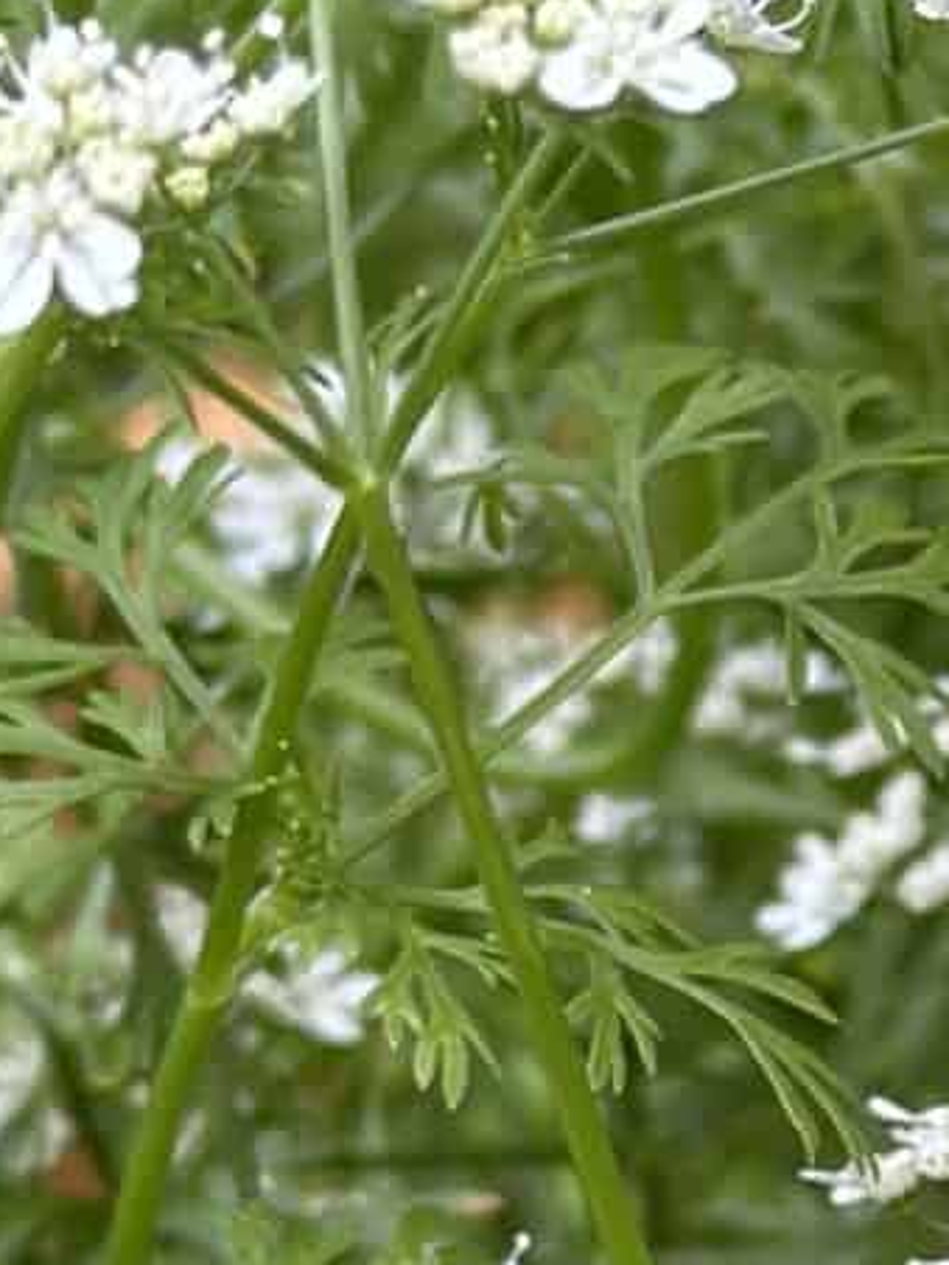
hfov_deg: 5.4
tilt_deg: -24.6
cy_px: 616
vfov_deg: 7.3
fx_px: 9943
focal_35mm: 272
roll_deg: -3.2
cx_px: 1419
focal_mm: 6.86
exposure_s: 1/121
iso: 64
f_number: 1.78
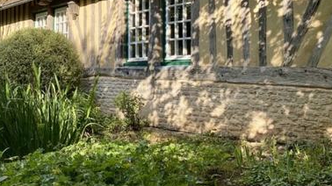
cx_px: 45
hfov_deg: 33.4
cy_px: 17
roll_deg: -2.2
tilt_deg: +8.0
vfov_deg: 19.6
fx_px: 528
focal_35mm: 60
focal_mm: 4.25
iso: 32
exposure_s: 1/981
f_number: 1.8
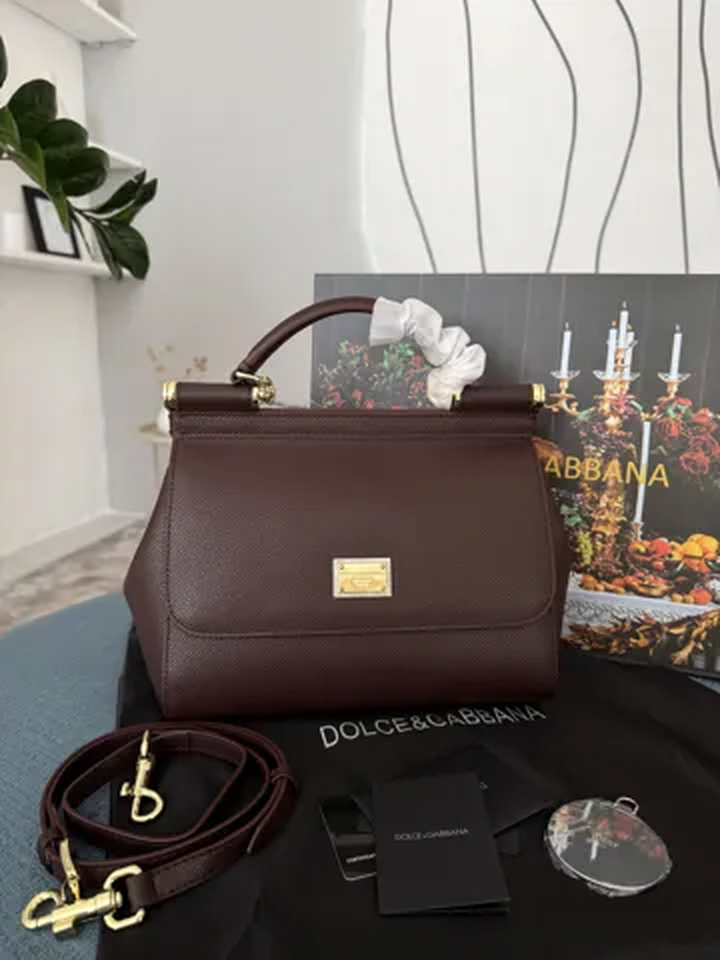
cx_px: 360
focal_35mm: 24
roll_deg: -1.9
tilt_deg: -12.0
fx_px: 666
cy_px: 480
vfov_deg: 71.6
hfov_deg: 56.8
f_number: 1.78
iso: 64
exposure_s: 1/212
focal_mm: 6.76
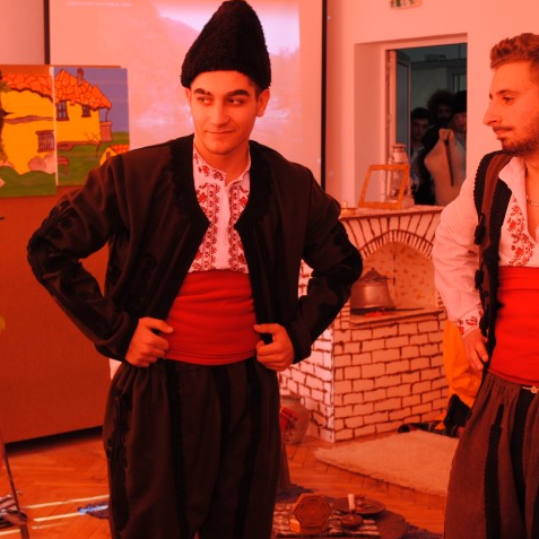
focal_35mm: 69
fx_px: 1216
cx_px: 211
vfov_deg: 25.0
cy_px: 269
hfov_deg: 24.9
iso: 200
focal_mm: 36
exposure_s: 1/30
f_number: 5
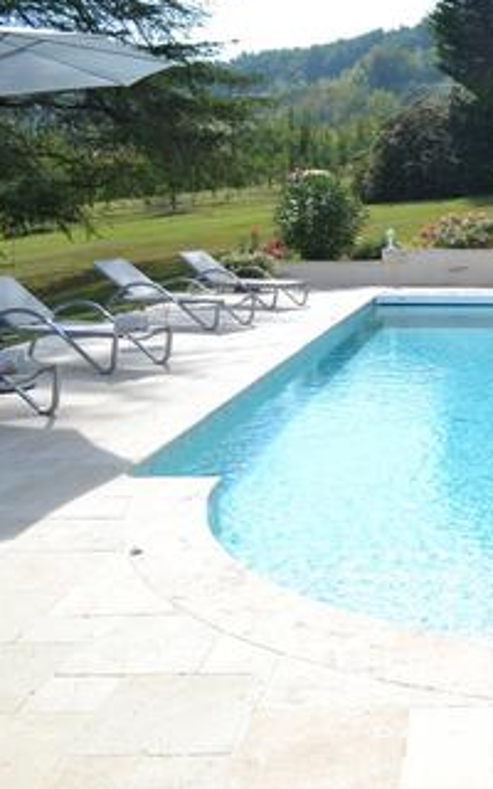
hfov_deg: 26.5
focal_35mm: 43
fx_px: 924
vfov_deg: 46.2
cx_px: 592
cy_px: 398
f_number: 8
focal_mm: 18
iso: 100
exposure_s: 1/250
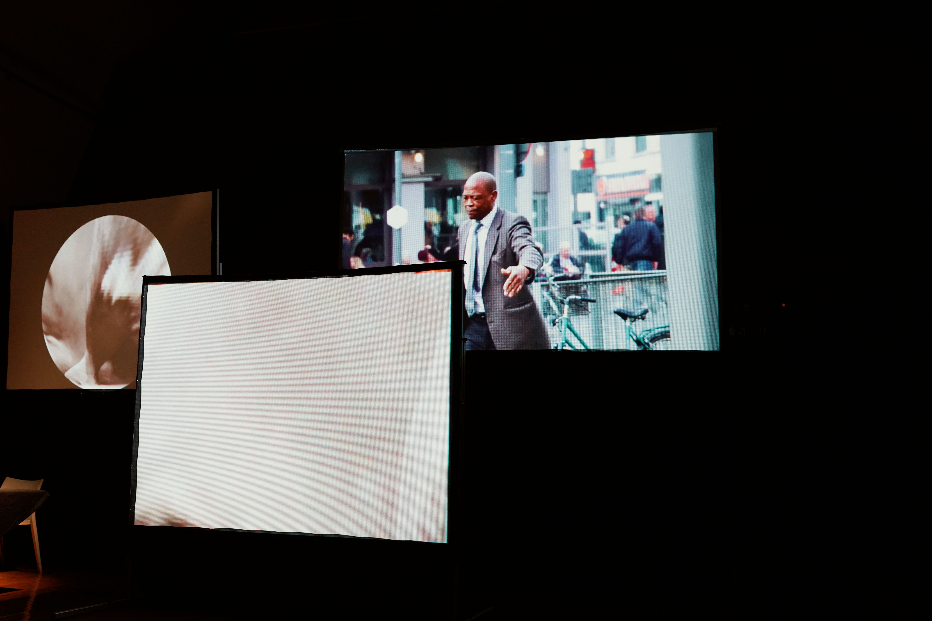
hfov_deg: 36.2
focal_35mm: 55
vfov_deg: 24.6
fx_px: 1424
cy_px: 310
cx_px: 466
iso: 2000
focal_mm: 55
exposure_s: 1/100
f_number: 1.8
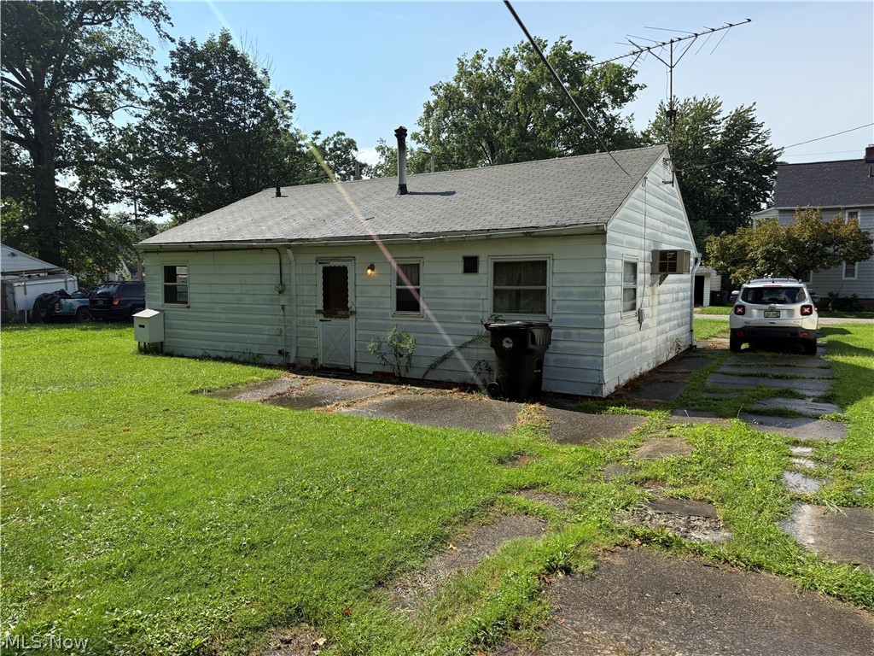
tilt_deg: -4.1
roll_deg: +0.0
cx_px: 437
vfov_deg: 56.8
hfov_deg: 71.6
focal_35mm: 24
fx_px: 606
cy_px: 328
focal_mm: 6.76
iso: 100
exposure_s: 1/3953
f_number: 1.78
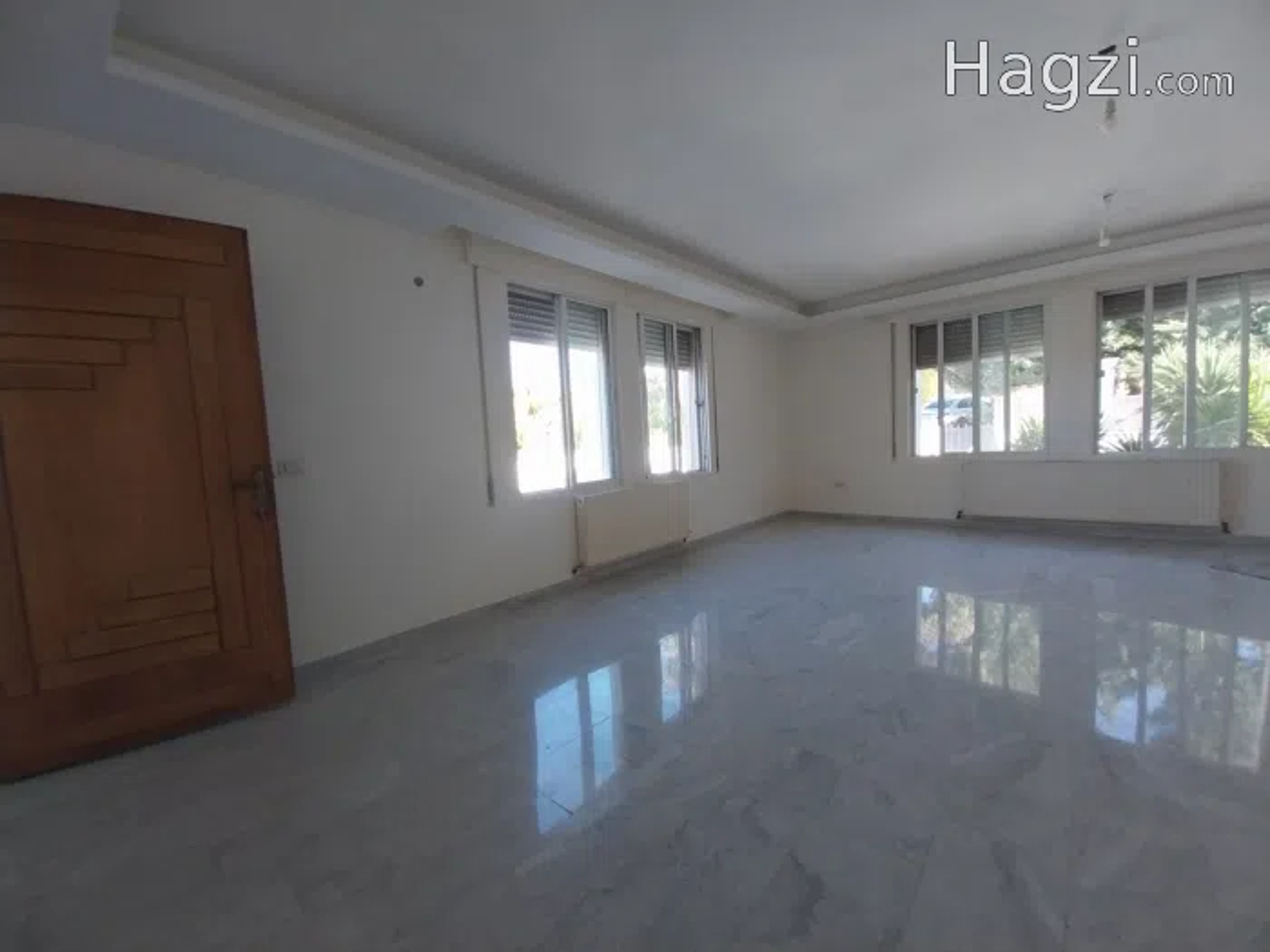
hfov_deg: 106.2
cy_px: 476
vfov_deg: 89.9
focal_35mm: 13
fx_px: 477
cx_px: 635
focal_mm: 1.3
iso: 101
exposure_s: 1/100
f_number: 2.2
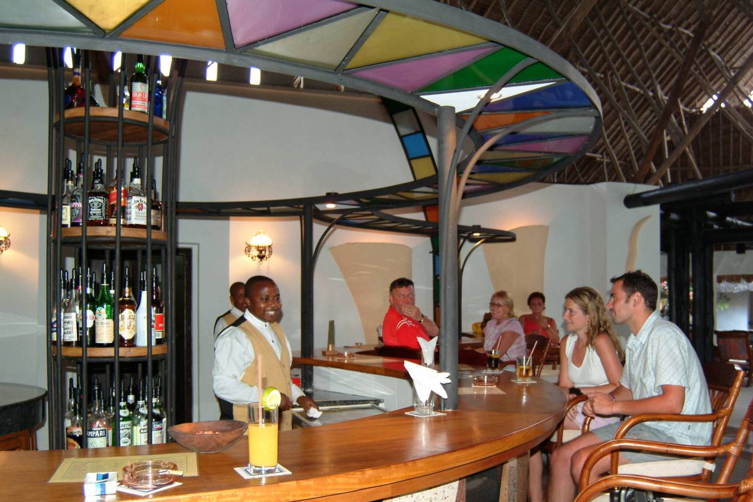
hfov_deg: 58.7
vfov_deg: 41.0
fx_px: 669
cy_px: 291
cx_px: 400
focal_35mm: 32
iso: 400
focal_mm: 18
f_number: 4.8
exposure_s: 1/20
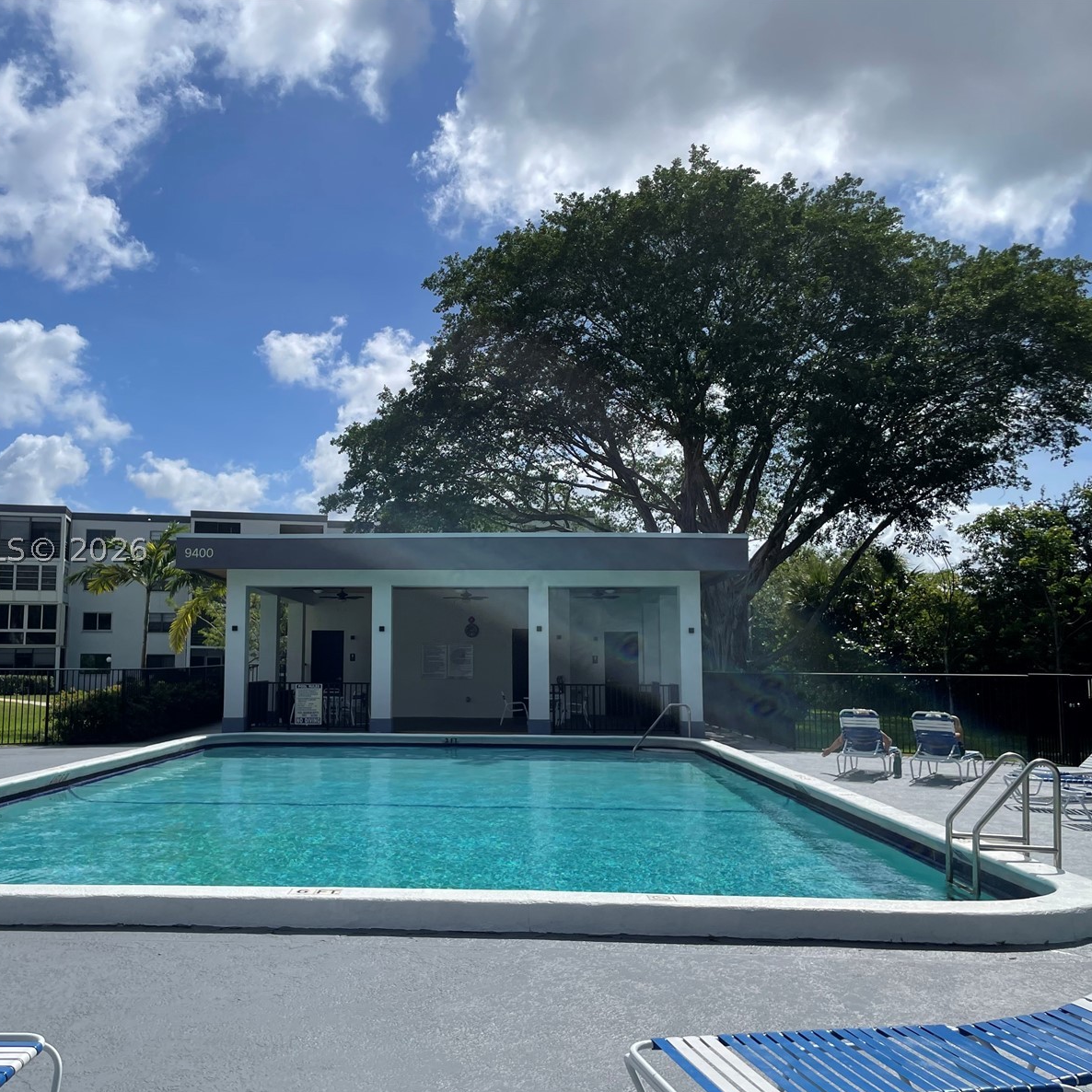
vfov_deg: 52.5
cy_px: 550
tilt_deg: +5.4
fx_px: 1106
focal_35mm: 31
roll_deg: +0.8
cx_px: 430
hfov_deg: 52.1
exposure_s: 1/6494
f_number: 1.6
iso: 32
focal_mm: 4.2
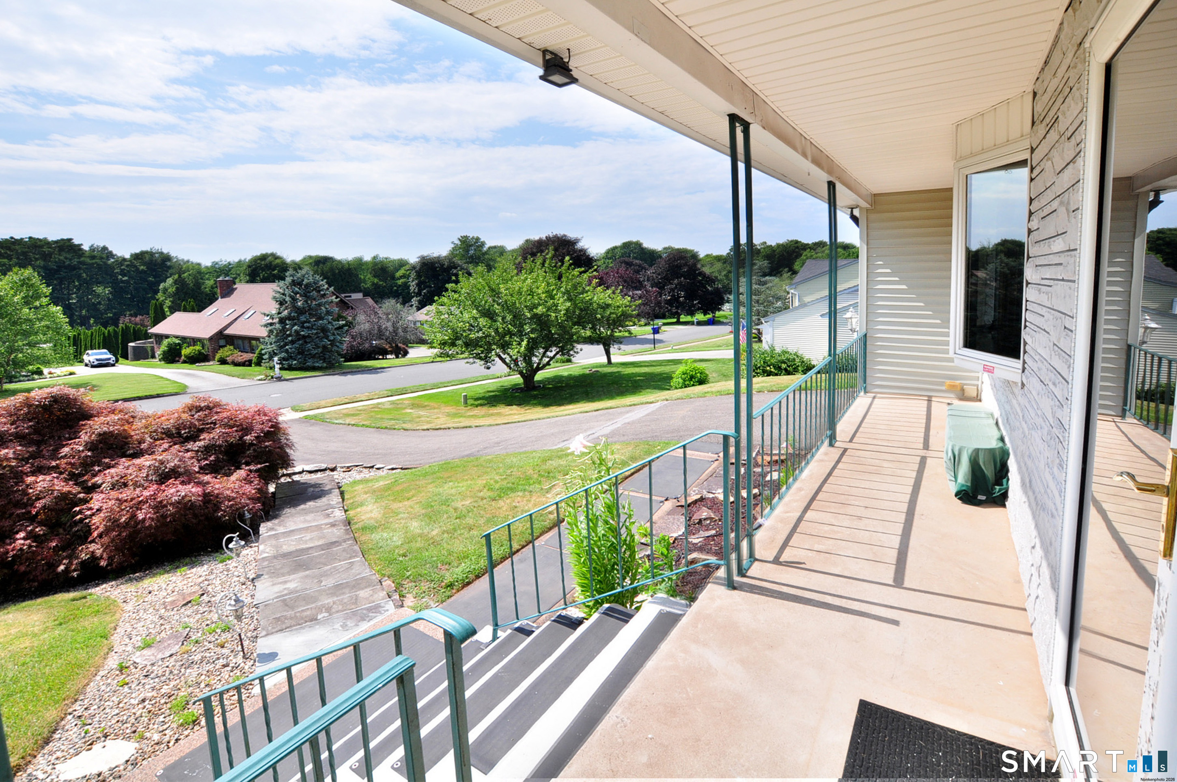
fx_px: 490
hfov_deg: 100.5
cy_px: 391
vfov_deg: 77.2
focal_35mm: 15
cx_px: 588
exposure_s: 1/320
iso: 400
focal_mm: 10
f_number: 9
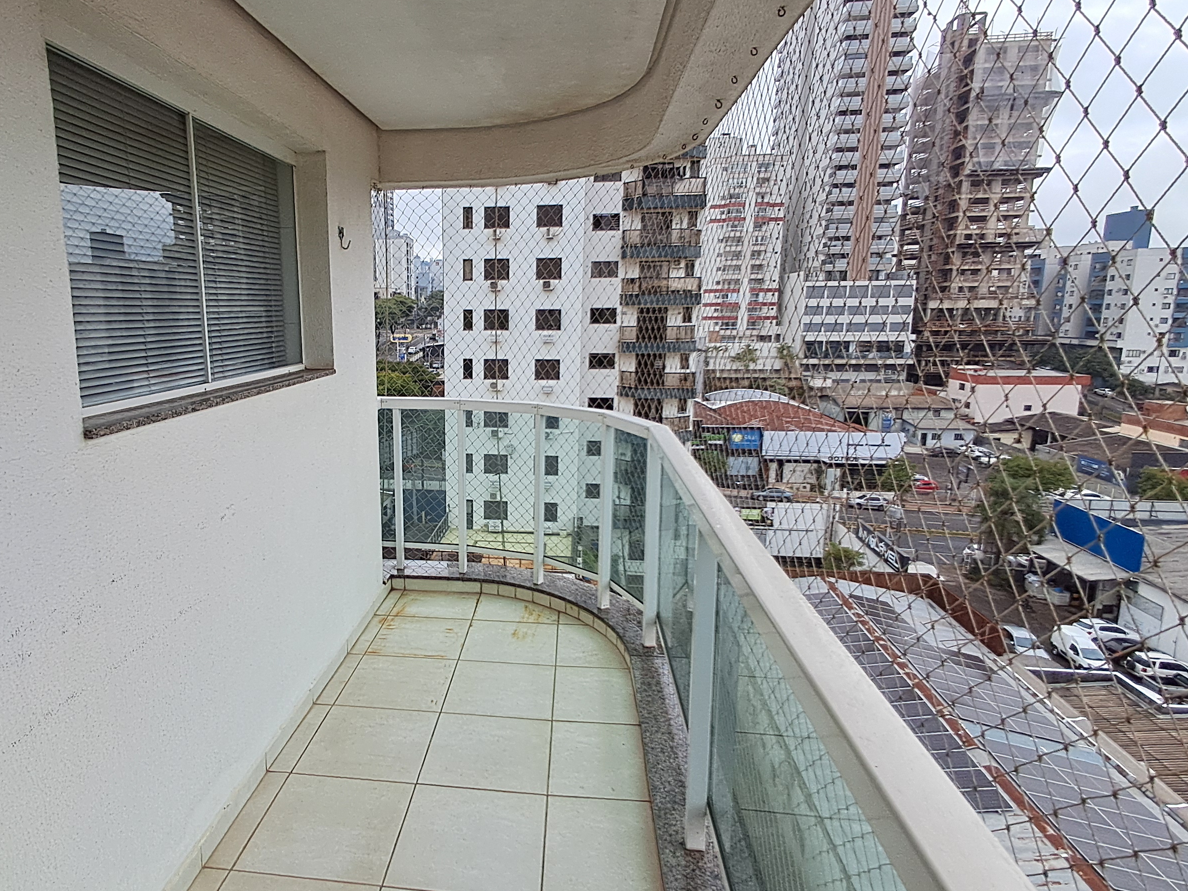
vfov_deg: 61.1
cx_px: 477
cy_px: 462
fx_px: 755
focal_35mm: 22
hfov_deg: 75.6
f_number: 2.2
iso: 40
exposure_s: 1/539
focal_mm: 1.64
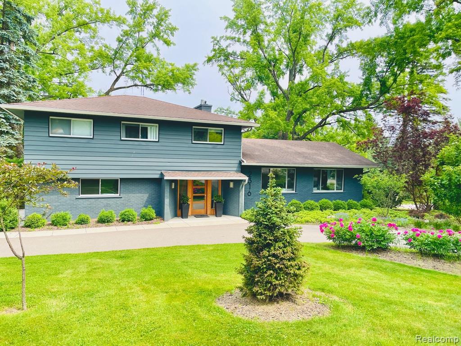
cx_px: 230
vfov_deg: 53.1
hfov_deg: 67.3
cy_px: 173
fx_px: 346
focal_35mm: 26
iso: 50
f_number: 1.6
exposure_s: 1/2053
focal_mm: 4.2
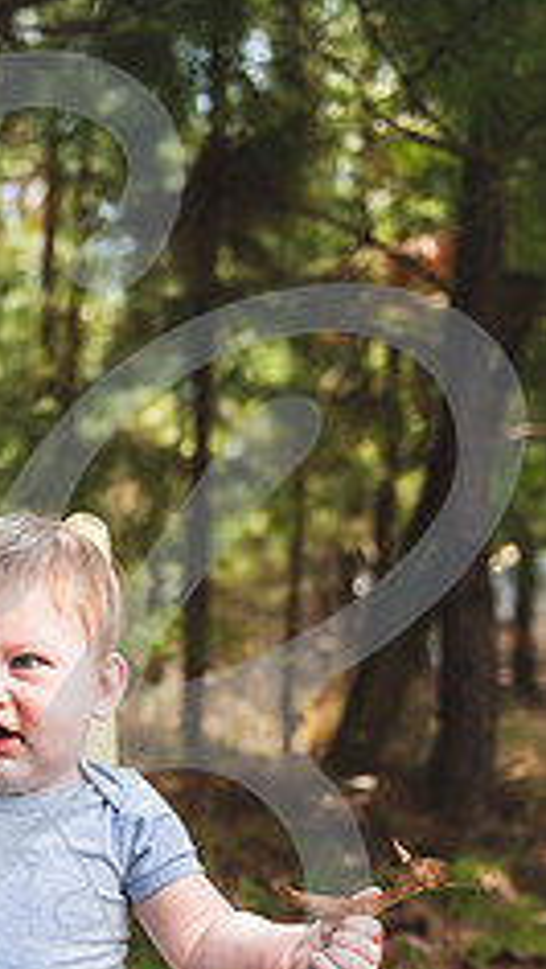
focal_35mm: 64
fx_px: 1645
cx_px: -62
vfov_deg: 32.1
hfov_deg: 18.1
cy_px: 743
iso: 100
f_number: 2.8
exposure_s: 1/640
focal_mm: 32
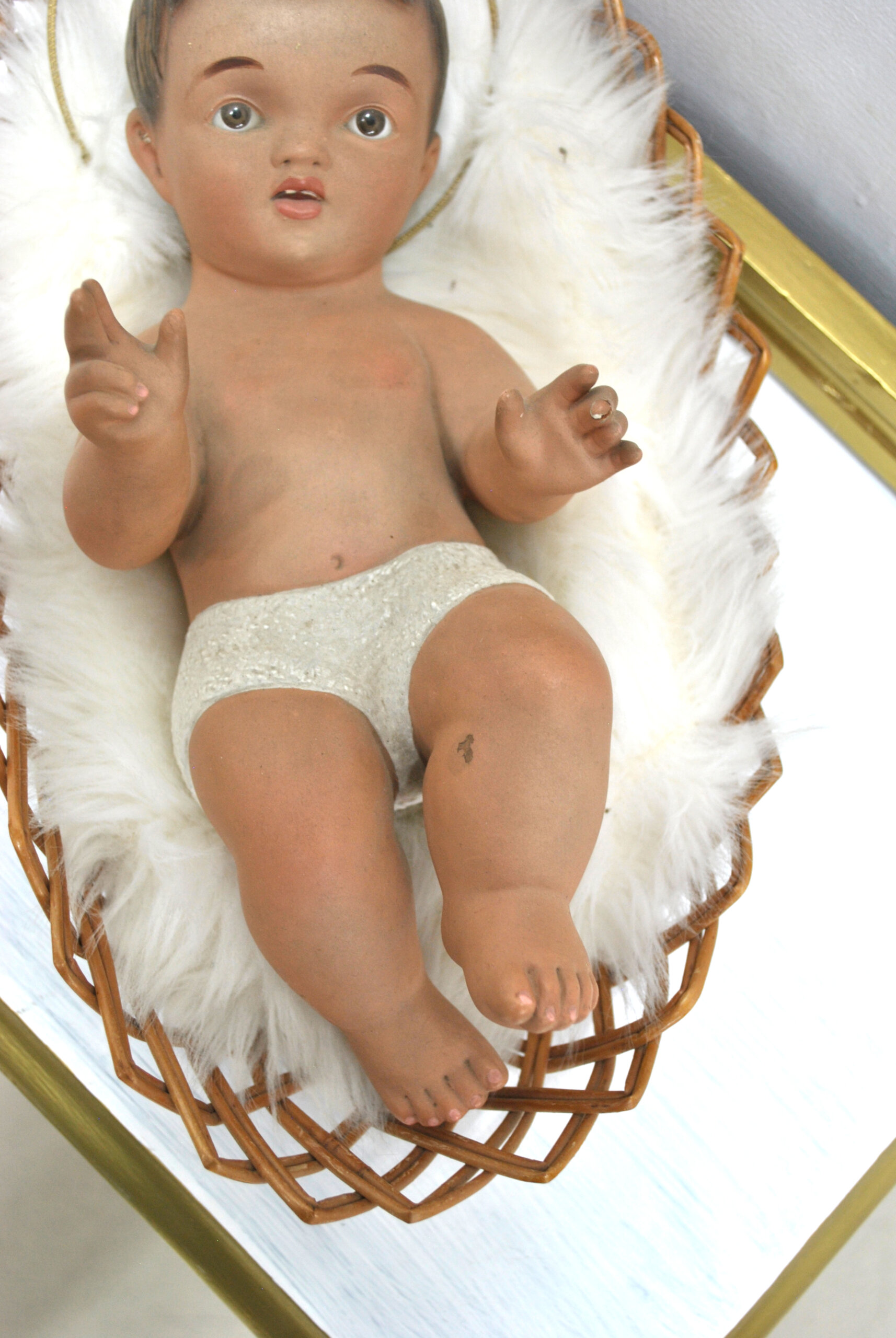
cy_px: 669
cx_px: 448
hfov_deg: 29.9
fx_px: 1675
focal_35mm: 45
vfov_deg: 43.6
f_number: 4.5
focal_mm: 30
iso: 200
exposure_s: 1/10
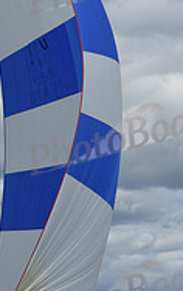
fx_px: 1750
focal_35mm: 220
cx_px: -52
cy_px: 77
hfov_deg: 5.9
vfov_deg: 9.5
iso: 250
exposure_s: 1/800
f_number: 11
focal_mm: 70
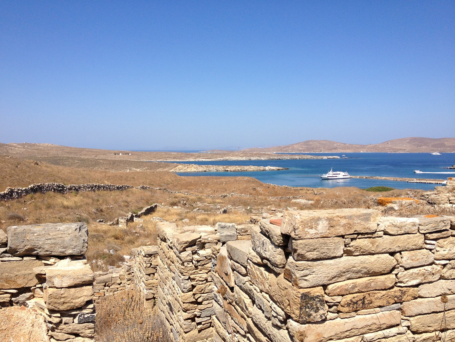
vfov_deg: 40.7
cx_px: 228
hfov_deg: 52.6
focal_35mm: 35
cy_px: 171
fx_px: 460
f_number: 2.4
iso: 50
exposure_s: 1/2123
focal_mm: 4.28
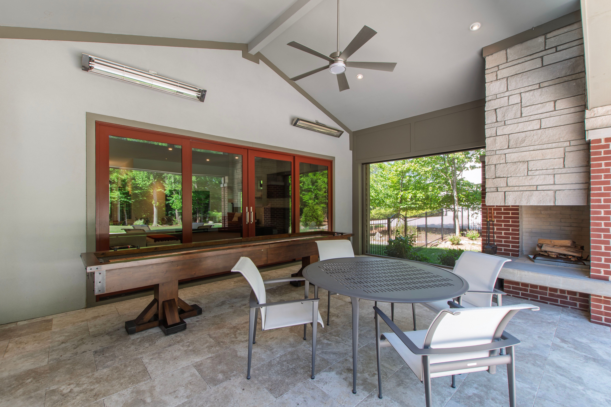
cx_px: 306
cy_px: 204
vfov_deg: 77.3
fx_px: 255
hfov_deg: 100.4
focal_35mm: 15
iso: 100
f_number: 8
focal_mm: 10
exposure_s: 1/10
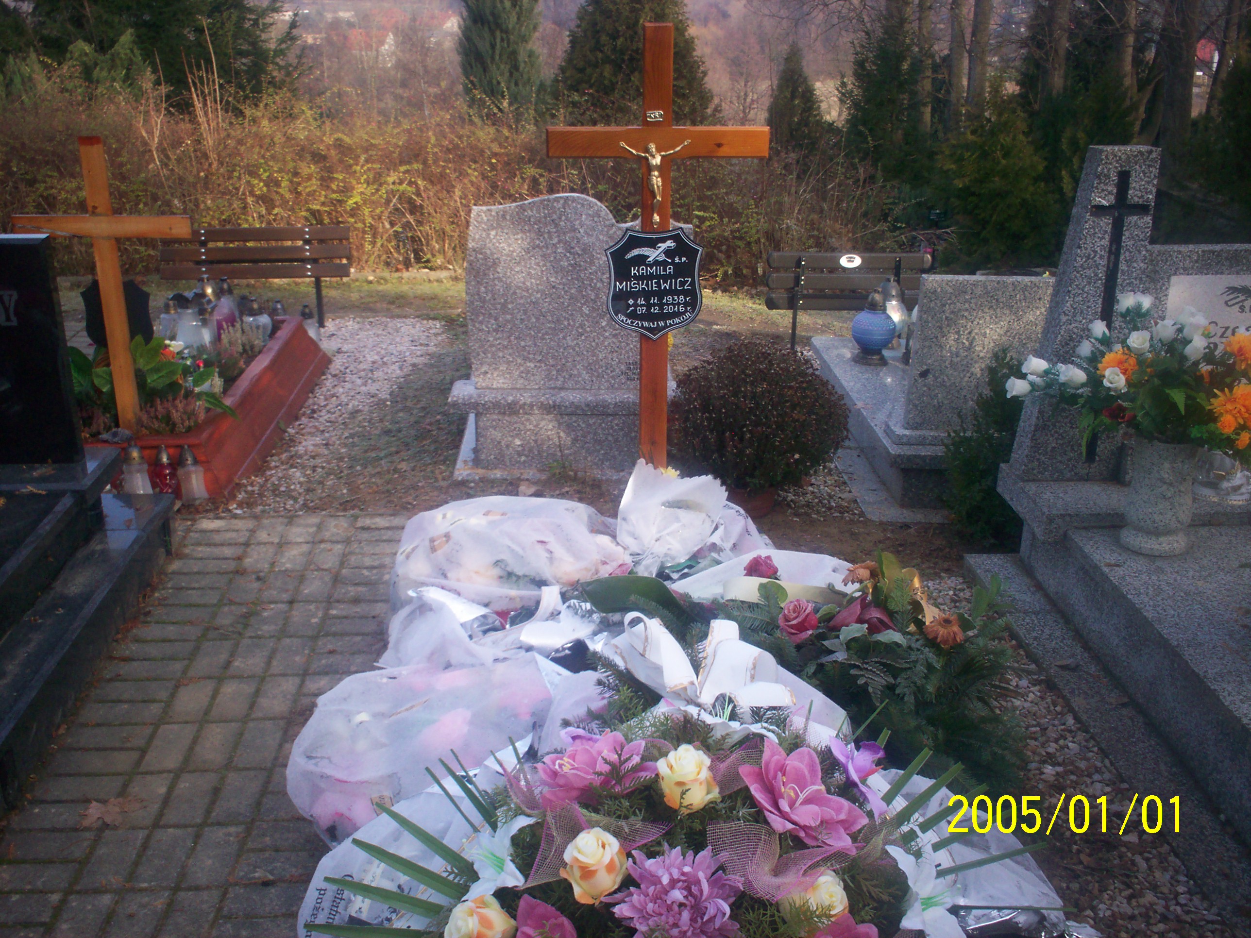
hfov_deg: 51.4
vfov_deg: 39.7
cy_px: 469
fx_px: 1301
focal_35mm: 36
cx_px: 626
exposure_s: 1/127
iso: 100
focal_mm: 6
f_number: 4.5
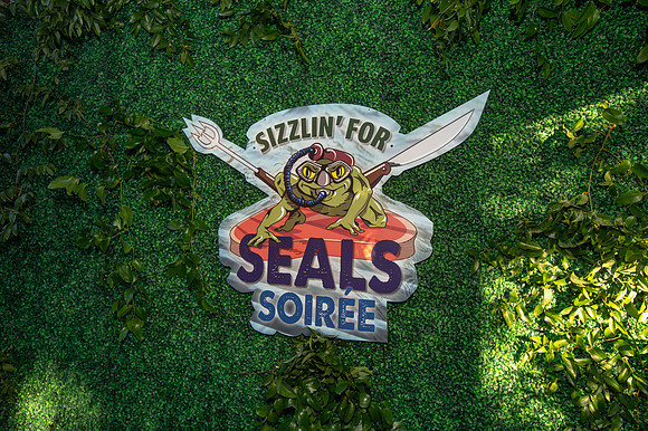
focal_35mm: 28
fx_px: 504
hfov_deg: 65.5
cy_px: 216
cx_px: 324
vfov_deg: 46.4
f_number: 5.6
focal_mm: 28
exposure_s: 1/100
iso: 400
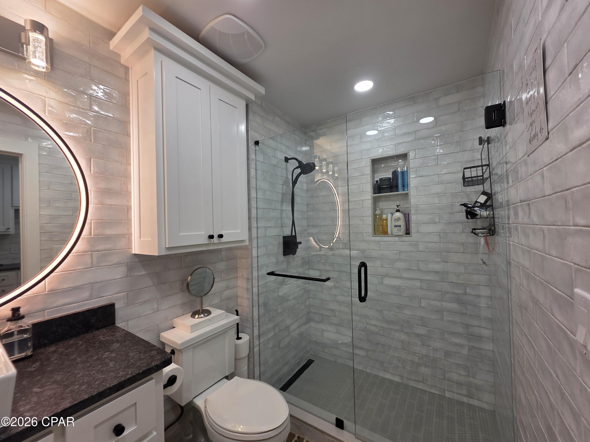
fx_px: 222
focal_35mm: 13
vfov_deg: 89.9
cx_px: 295
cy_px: 221
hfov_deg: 106.2
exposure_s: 1/120
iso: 40
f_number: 1.9
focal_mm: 2.2
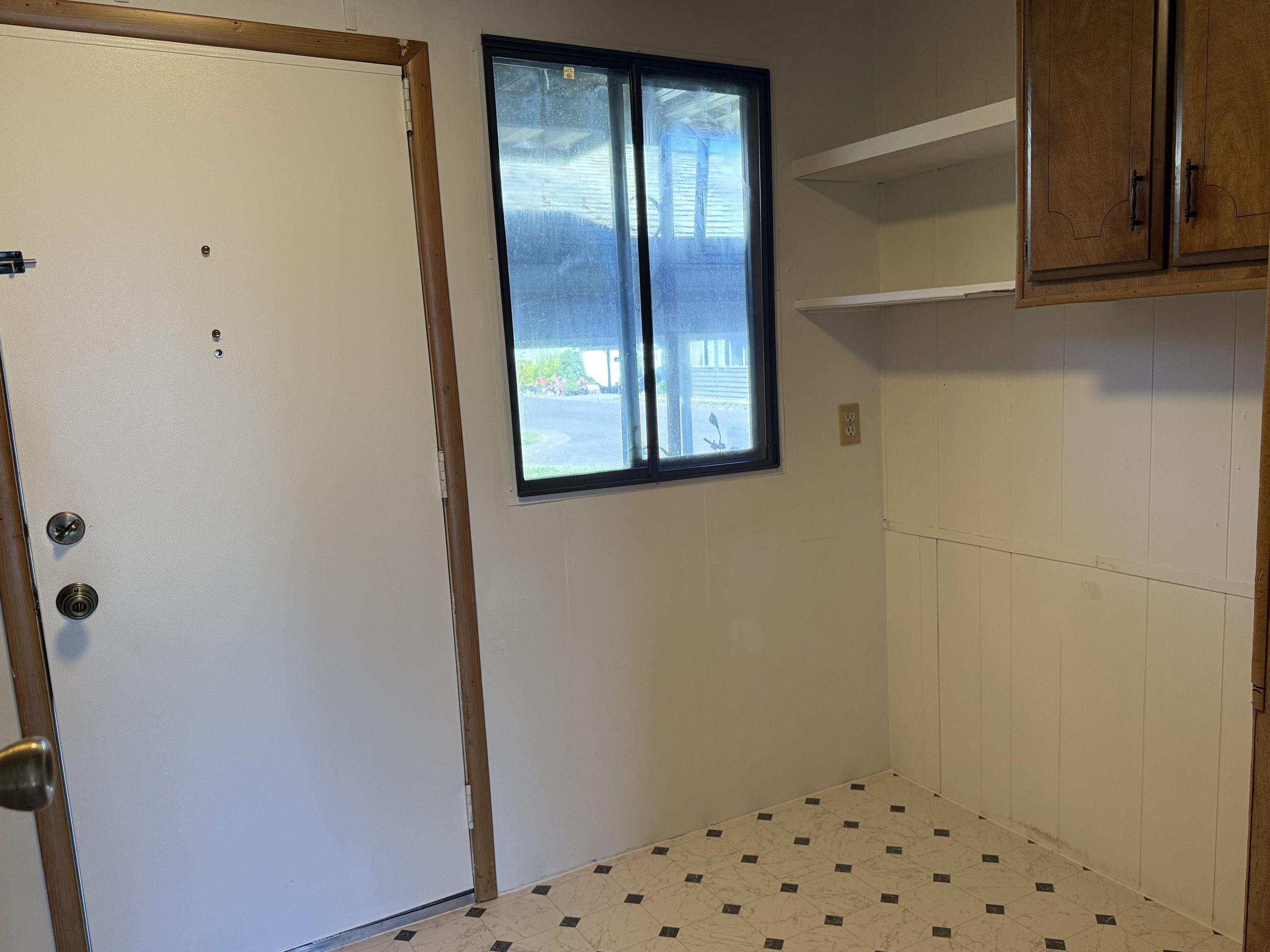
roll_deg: +2.2
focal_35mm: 27
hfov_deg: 65.3
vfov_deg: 51.3
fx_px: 991
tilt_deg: -8.2
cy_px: 500
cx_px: 676
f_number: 1.78
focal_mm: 6.76
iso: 200
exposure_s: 1/165
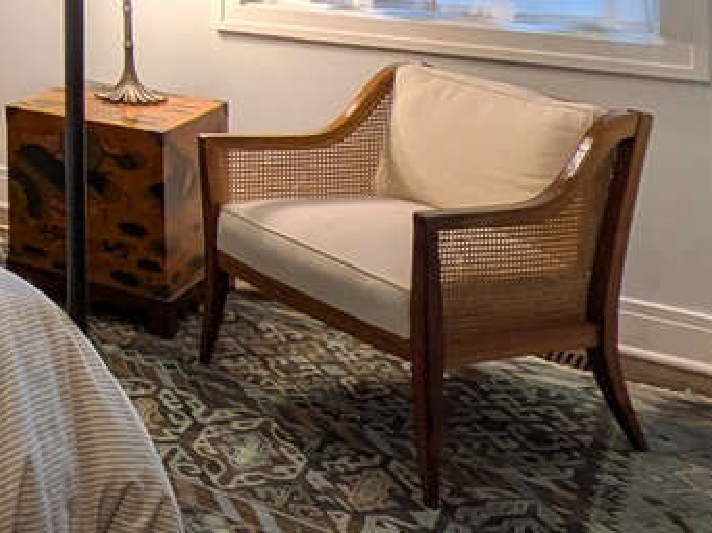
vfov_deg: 21.9
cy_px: -192
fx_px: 1213
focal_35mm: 59
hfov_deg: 25.3
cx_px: -339
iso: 48
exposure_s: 1/60
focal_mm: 1.85
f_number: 2.2
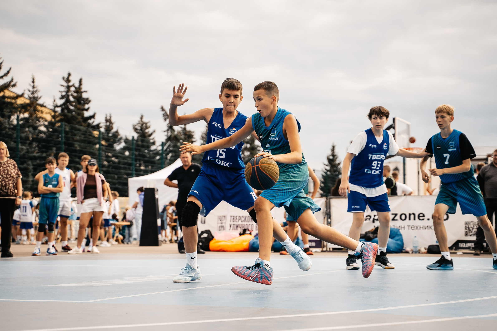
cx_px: 237
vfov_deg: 19.2
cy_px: 175
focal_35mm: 71
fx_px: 980
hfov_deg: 28.5
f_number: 3.5
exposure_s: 1/3200
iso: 320
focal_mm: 66
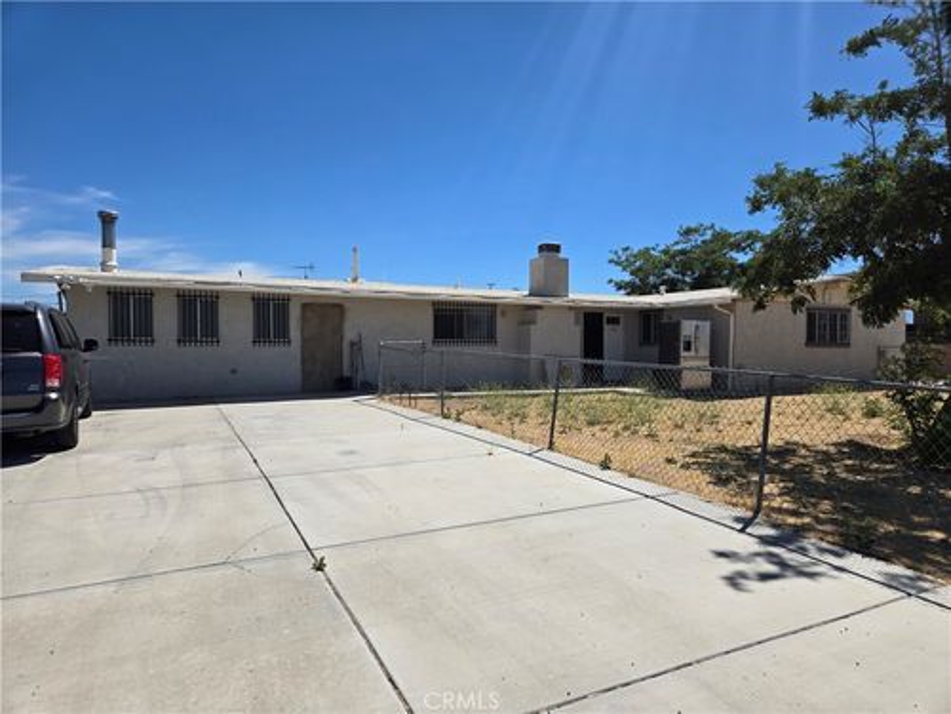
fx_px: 632
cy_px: 357
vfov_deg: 58.9
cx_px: 476
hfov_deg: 73.9
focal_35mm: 23
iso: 25
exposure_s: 1/3001
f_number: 1.8
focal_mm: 5.4
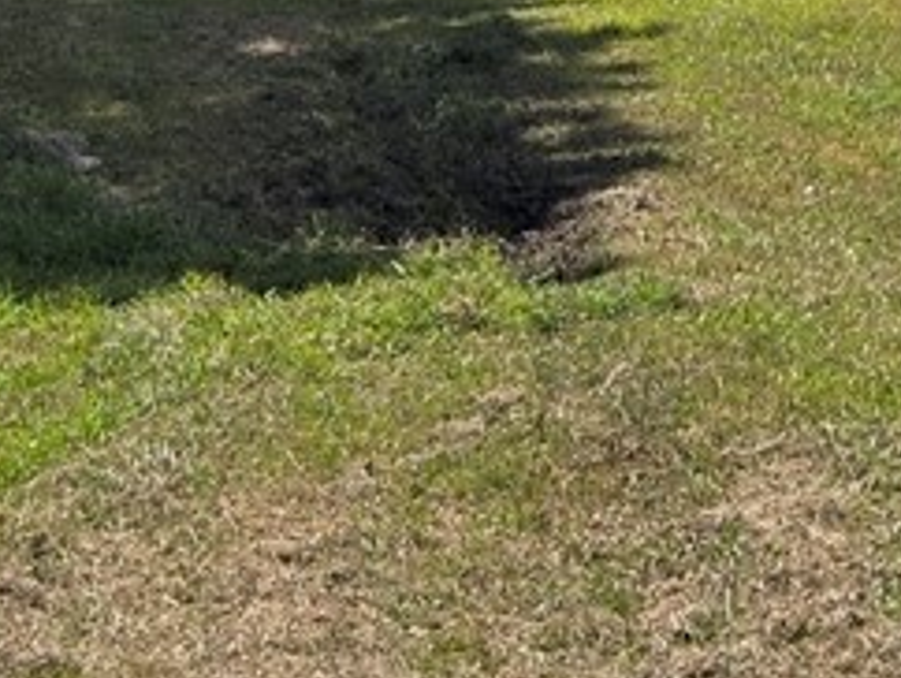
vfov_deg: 9.3
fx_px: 3960
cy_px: -522
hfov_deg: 12.9
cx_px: 841
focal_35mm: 152
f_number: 1.8
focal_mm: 5.4
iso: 25
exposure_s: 1/2122
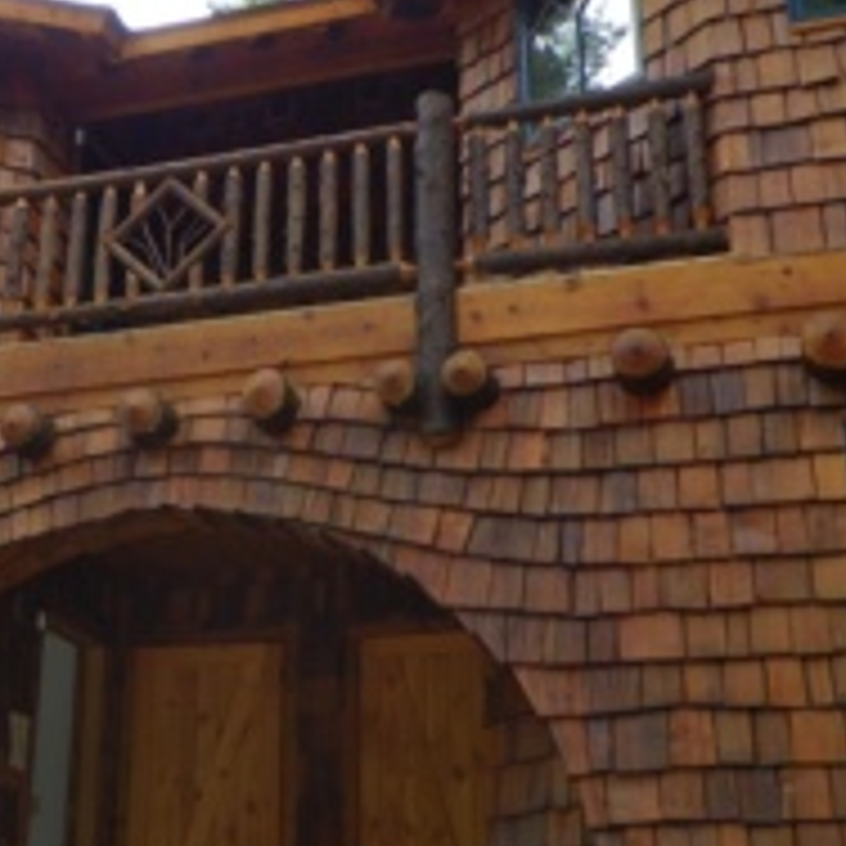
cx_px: 173
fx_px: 1770
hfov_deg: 26.4
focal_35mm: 64
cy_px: 252
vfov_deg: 26.7
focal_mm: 6.4
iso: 64
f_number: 3.2
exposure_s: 1/125
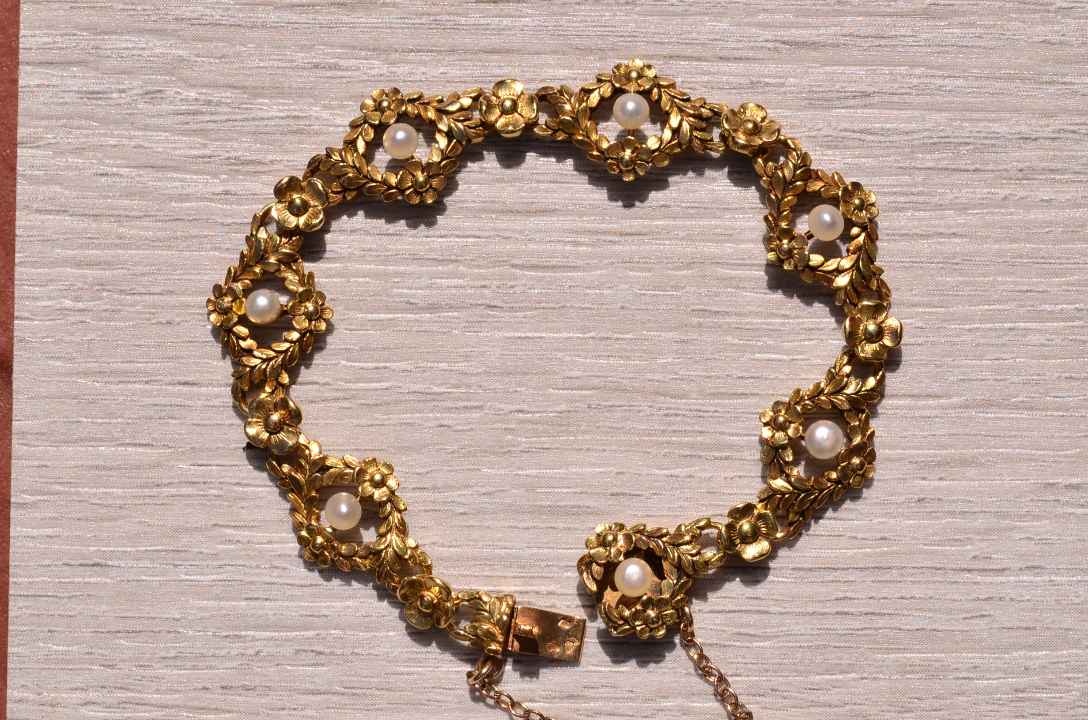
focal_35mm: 158
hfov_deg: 13.1
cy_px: 360
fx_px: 4750
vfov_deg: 8.7
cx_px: 544
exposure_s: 1/125
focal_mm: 105
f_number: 22
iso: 100
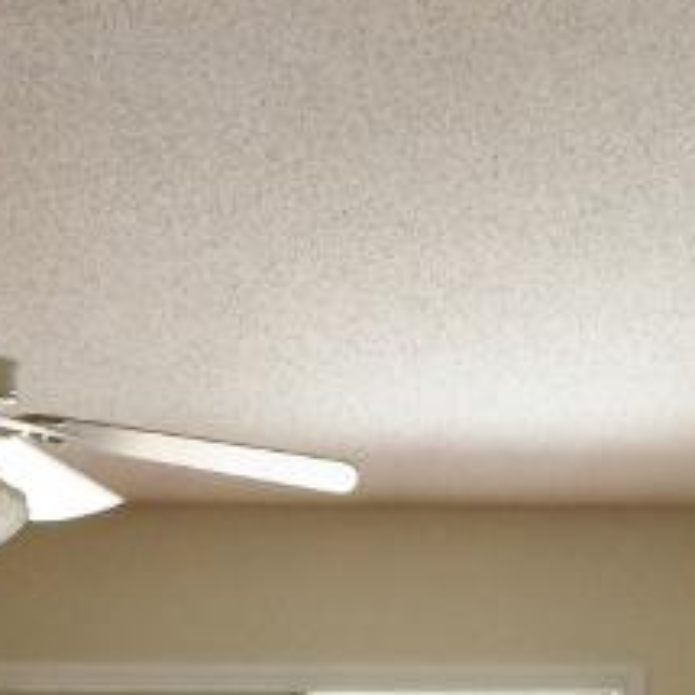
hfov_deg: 13.5
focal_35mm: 126
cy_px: 1012
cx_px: -97
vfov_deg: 13.2
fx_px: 2862
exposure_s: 1/30
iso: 40
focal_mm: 4.12
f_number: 2.2
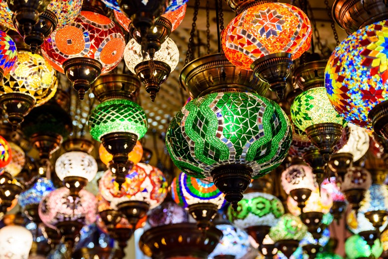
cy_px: 130
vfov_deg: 16.7
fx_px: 884
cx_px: 194
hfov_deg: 24.8
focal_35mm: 82
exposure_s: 1/100
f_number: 5.6
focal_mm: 82
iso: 200
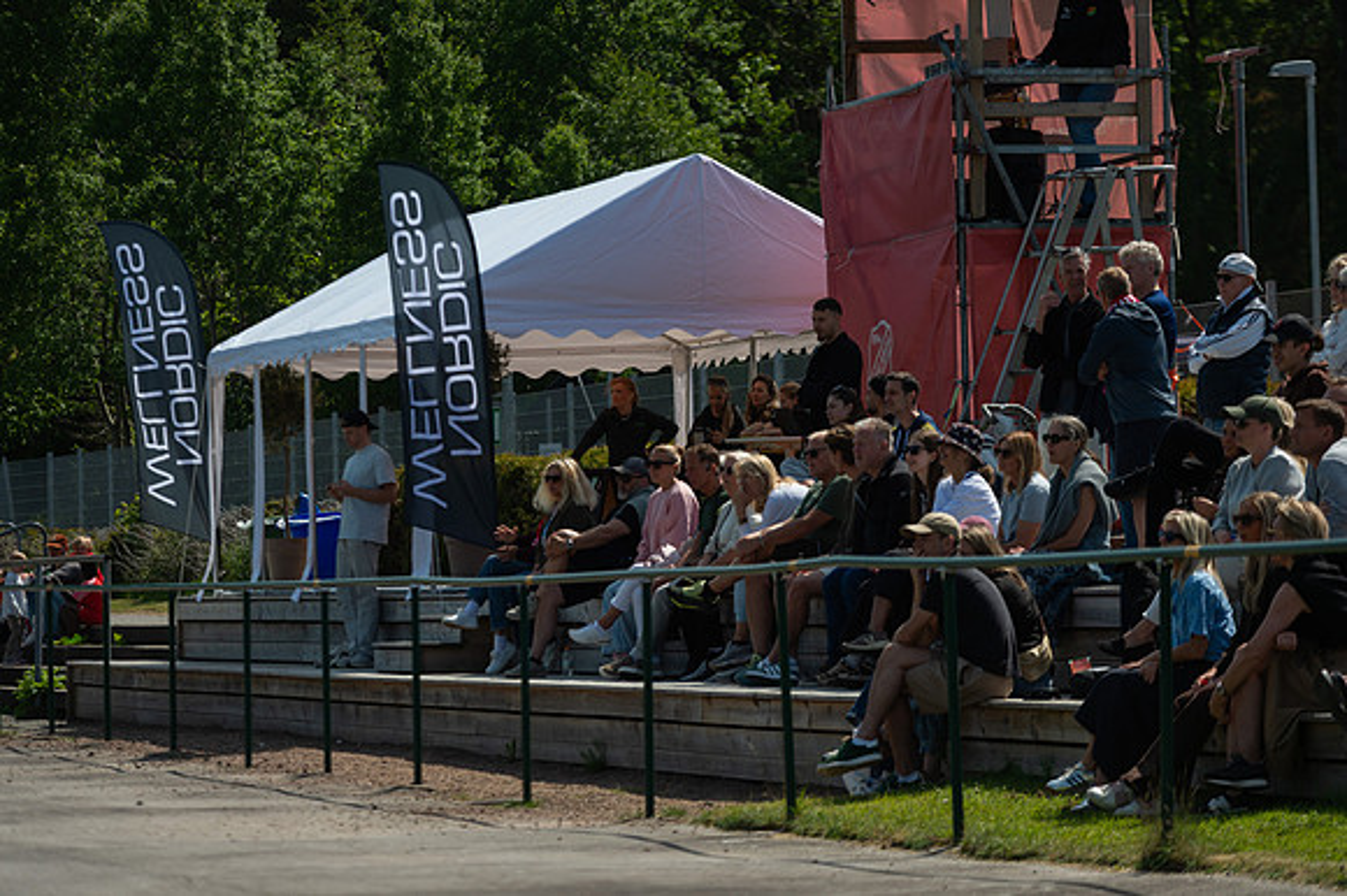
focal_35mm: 176
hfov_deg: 11.7
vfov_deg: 7.8
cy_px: 448
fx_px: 6595
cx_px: 674
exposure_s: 1/2000
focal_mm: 175
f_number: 3.2
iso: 100
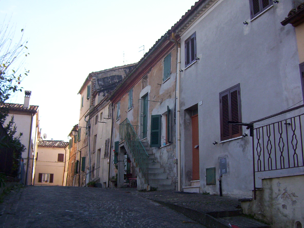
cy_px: 114
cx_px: 152
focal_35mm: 36
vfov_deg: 39.7
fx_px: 316
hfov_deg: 51.4
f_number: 2.76
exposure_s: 1/880
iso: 100
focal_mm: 5.54
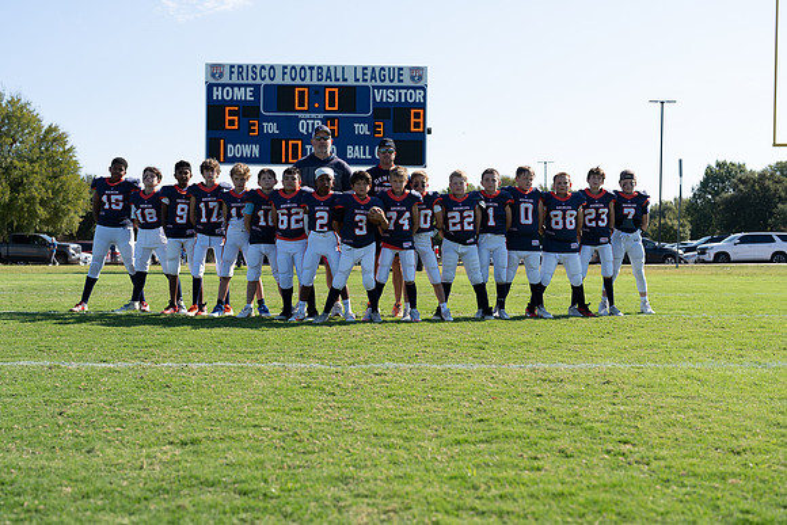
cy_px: 262
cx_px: 394
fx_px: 1093
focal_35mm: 50
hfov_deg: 39.6
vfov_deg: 27.0
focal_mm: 50
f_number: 3.5
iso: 100
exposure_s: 1/800
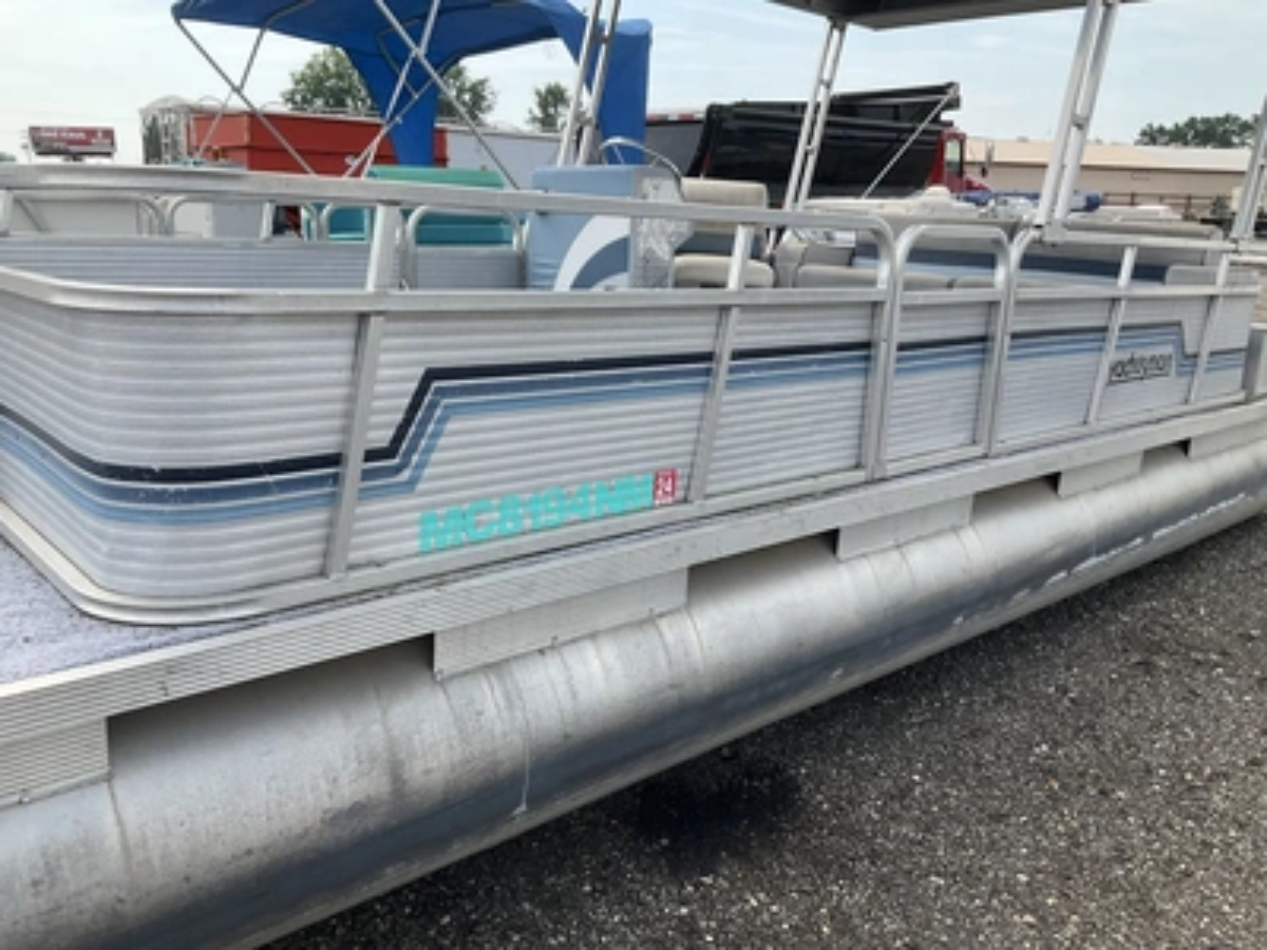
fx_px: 1061
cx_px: 634
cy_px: 475
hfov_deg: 61.7
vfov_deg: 48.2
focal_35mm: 29
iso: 25
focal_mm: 3
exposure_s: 1/842
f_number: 1.8
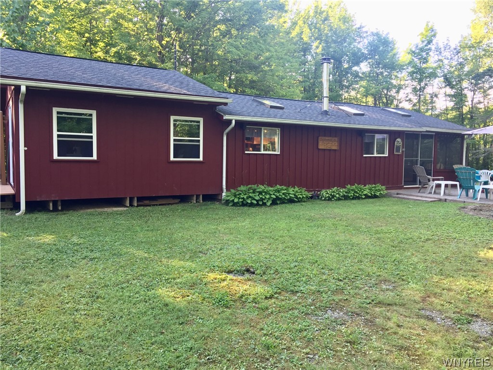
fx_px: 413
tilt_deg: -2.8
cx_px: 246
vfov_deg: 48.2
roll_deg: -1.3
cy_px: 185
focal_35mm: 29
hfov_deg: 61.7
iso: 40
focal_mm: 4.15
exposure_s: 1/60
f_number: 2.2
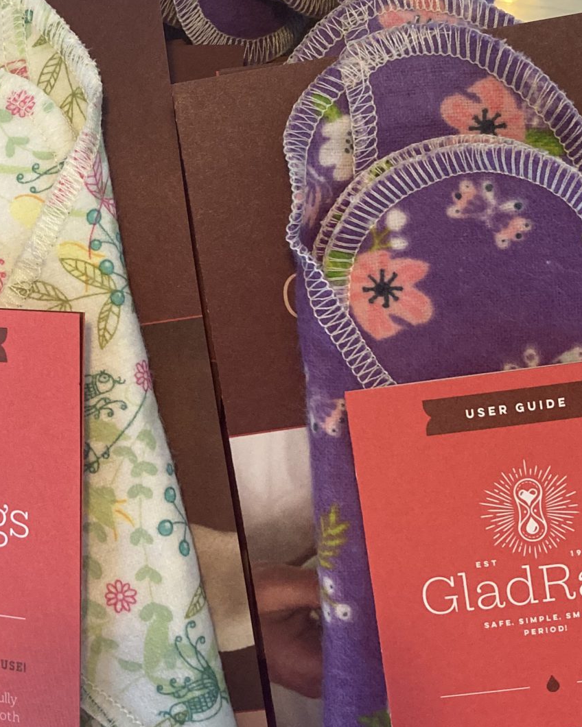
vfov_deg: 28.5
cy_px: 246
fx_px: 1421
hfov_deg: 22.7
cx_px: 80
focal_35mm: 66
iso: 125
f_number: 1.8
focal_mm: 3.99
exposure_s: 1/60
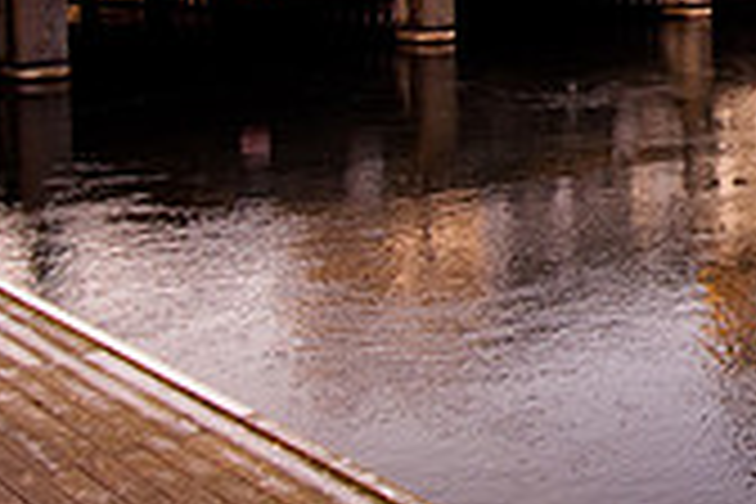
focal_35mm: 62
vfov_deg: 20.8
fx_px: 1302
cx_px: 1053
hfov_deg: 26.1
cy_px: -61
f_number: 5.6
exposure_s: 1/125
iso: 200
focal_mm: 12
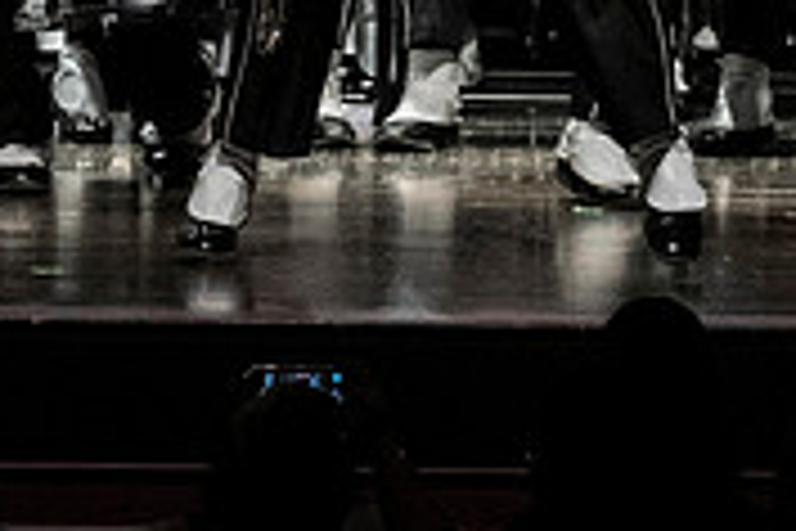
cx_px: 1025
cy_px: -320
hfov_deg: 3.0
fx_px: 15233
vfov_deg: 2.0
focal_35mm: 689
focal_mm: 140
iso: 4000
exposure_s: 1/500
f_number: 4
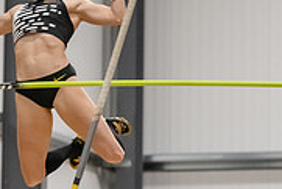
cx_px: 51
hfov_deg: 5.3
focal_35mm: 391
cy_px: 96
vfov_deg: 3.5
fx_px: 3065
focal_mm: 122
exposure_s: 1/800
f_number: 2.8
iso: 6400
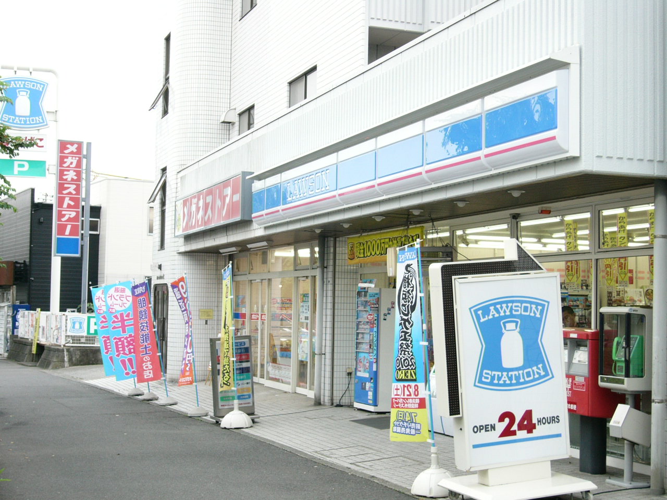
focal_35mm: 53
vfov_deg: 27.5
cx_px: 334
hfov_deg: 36.2
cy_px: 250
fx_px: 1021
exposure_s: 1/40
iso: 100
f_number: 3.4
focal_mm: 8.8
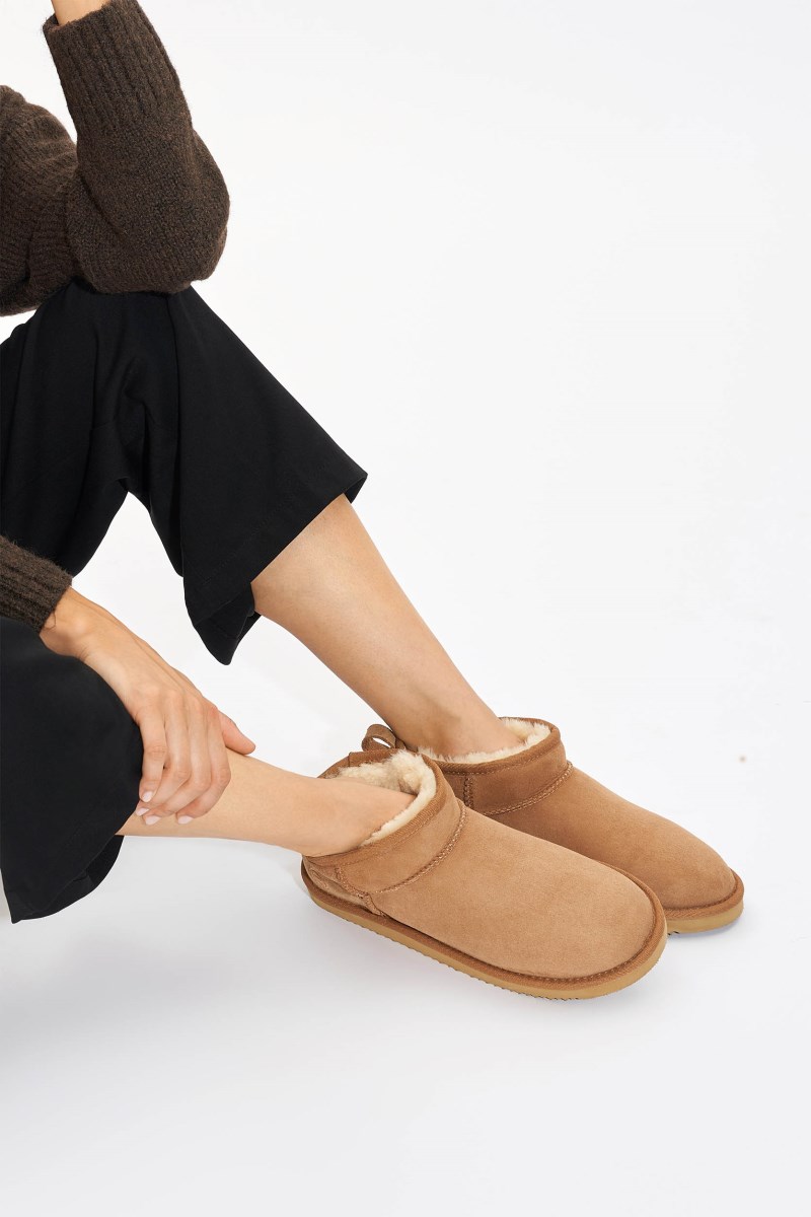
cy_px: 608
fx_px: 1196
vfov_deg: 53.9
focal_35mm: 35
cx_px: 406
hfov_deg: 37.5
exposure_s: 1/125
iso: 100
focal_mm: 35.4
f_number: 8
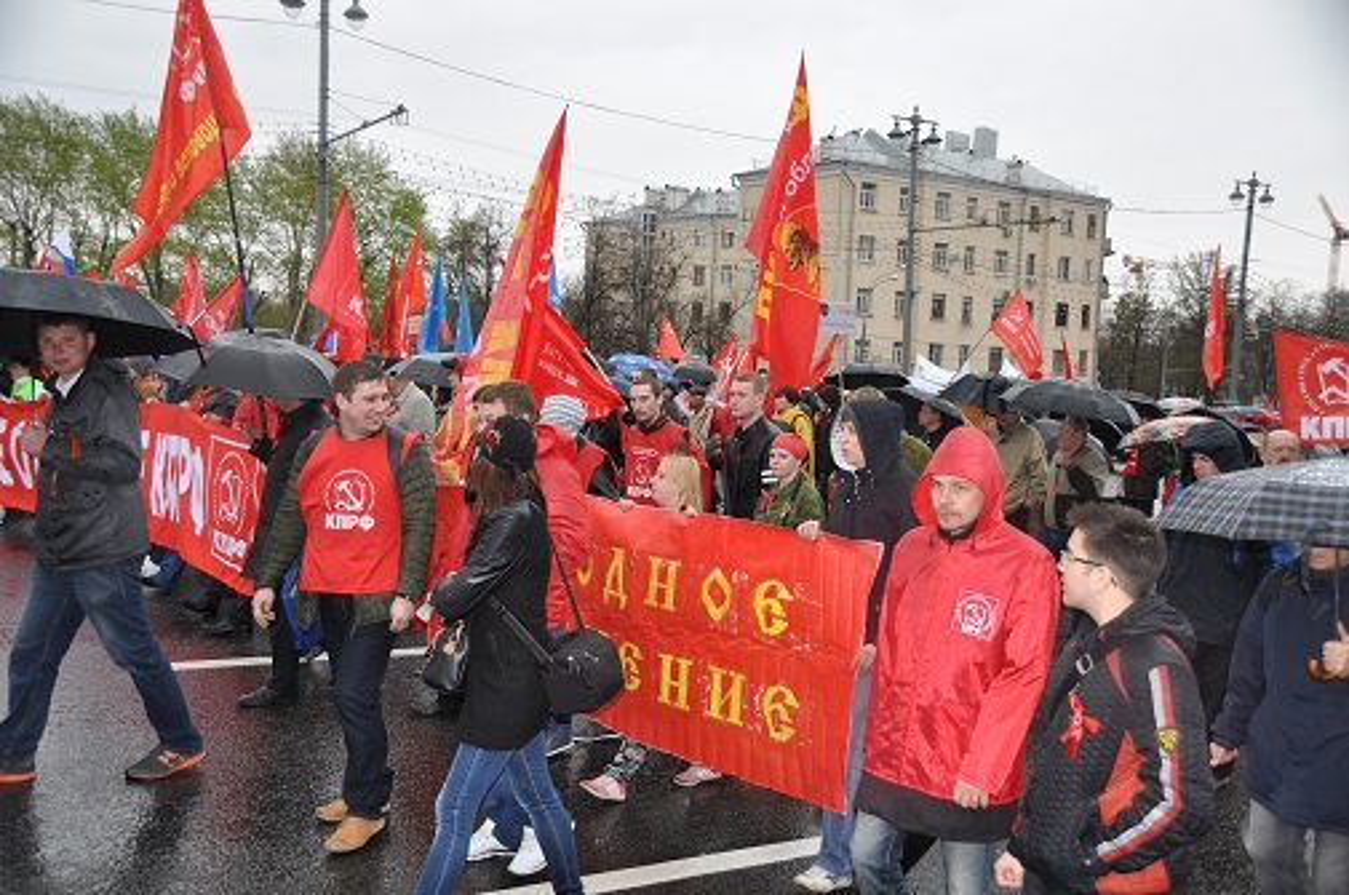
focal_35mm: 33
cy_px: 448
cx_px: 674
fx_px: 1235
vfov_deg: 39.8
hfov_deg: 57.3
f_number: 3.8
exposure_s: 1/200
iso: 220
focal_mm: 22
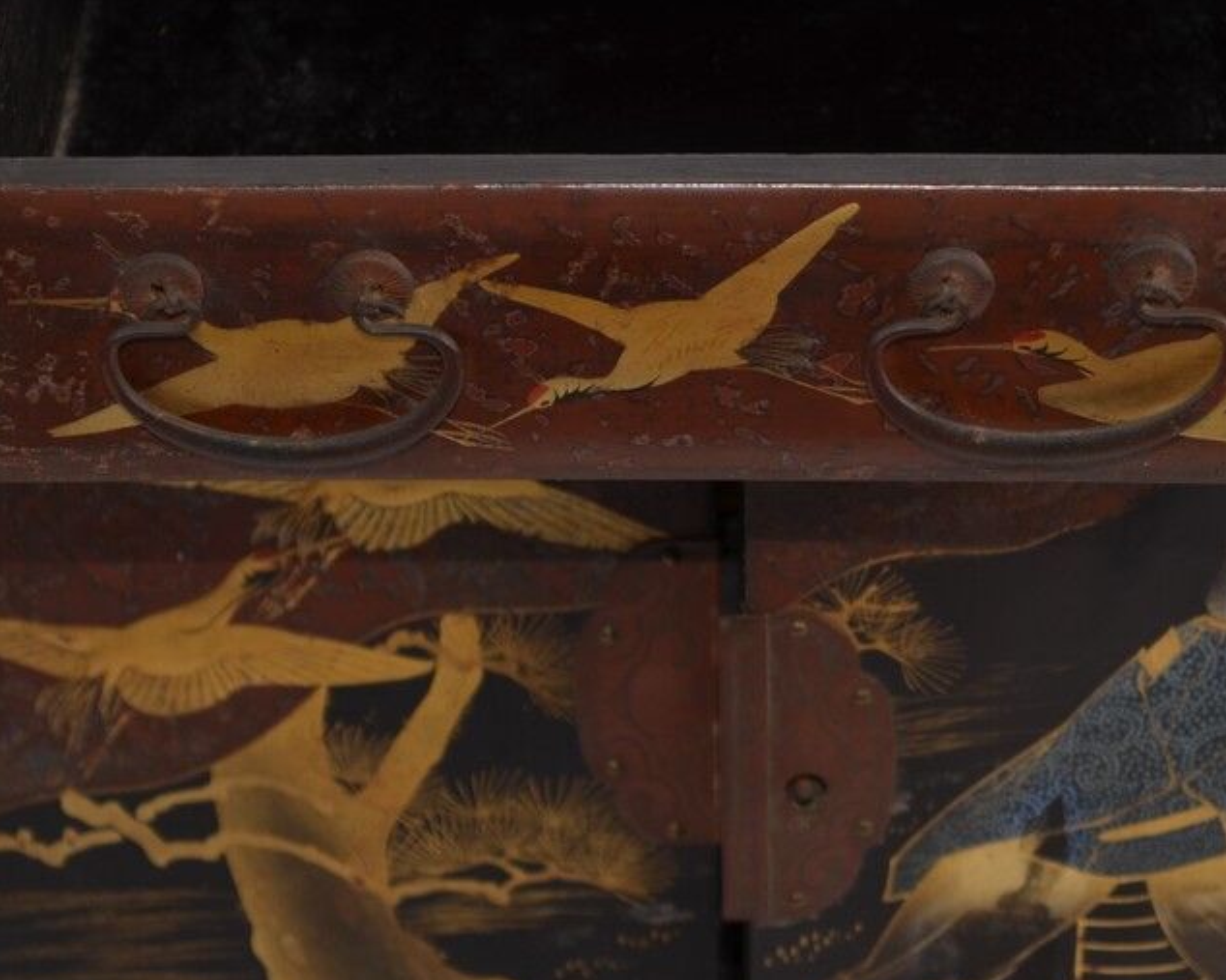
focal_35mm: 156
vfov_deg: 9.9
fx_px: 5660
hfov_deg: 12.3
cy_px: 574
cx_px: 830
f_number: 5.3
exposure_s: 1/80
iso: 100
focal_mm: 44
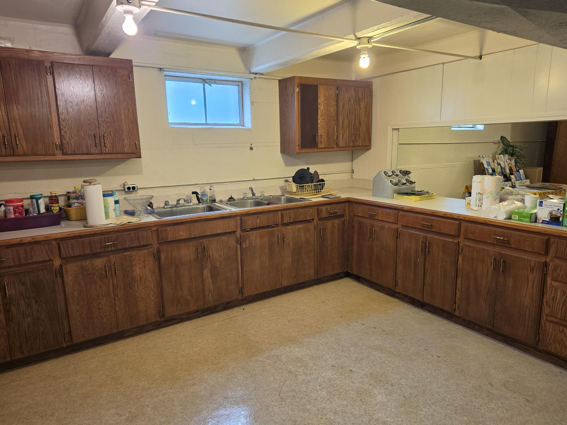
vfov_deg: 58.9
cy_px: 212
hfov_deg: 73.9
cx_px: 284
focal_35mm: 23
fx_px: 377
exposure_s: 1/120
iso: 160
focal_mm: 6.25
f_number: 1.7
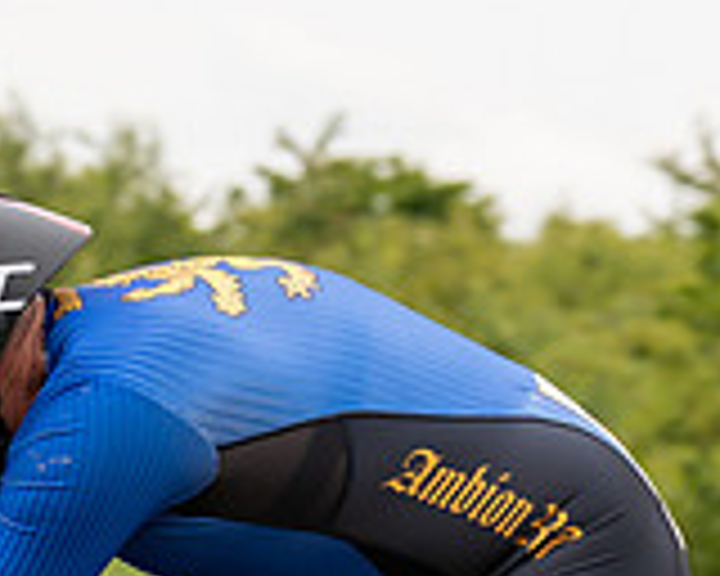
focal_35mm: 388
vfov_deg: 4.0
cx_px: 107
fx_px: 8268
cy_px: 280
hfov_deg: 5.0
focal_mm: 70
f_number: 4
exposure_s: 1/1000
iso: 125
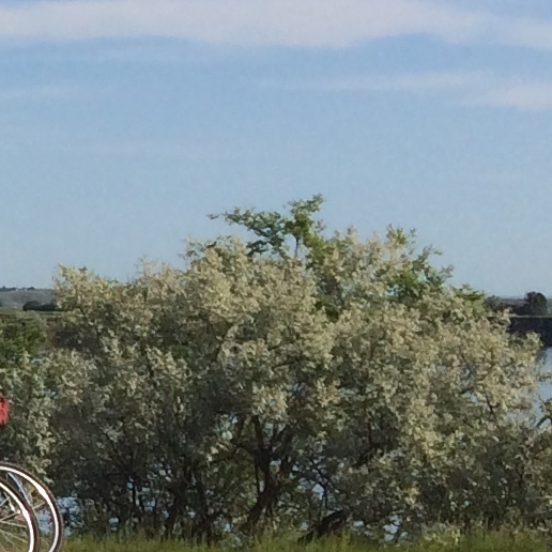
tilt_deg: -0.6
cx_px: -1089
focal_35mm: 162
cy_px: 279
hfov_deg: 8.9
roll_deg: +1.1
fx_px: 2923
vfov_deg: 10.8
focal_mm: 4.15
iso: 32
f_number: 2.2
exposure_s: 1/2740
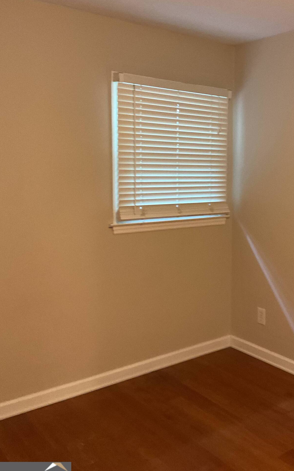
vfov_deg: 52.6
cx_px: 199
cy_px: 207
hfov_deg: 34.1
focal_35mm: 37
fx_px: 474
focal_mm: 3
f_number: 1.8
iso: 250
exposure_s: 1/30
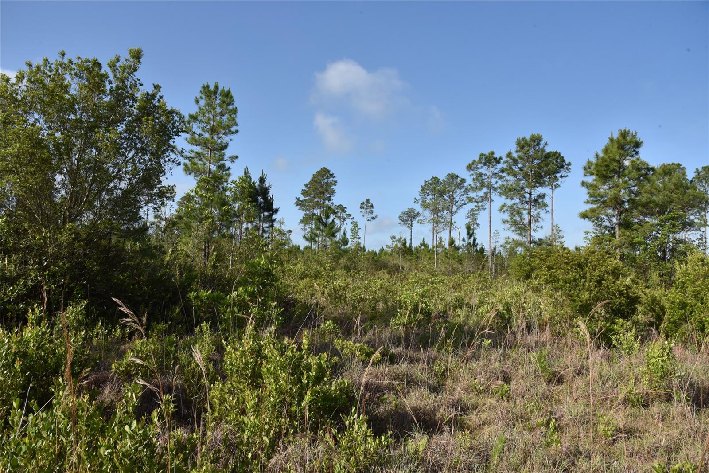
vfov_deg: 53.1
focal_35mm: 24
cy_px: 236
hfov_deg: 73.7
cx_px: 354
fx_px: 473
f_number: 14
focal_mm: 24
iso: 1250
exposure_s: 1/800
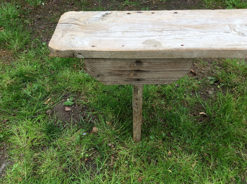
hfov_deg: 56.9
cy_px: 92
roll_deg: +3.7
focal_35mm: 32
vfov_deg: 44.1
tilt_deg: -44.5
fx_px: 228
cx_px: 124
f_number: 2.4
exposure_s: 1/327
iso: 32
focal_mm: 3.3
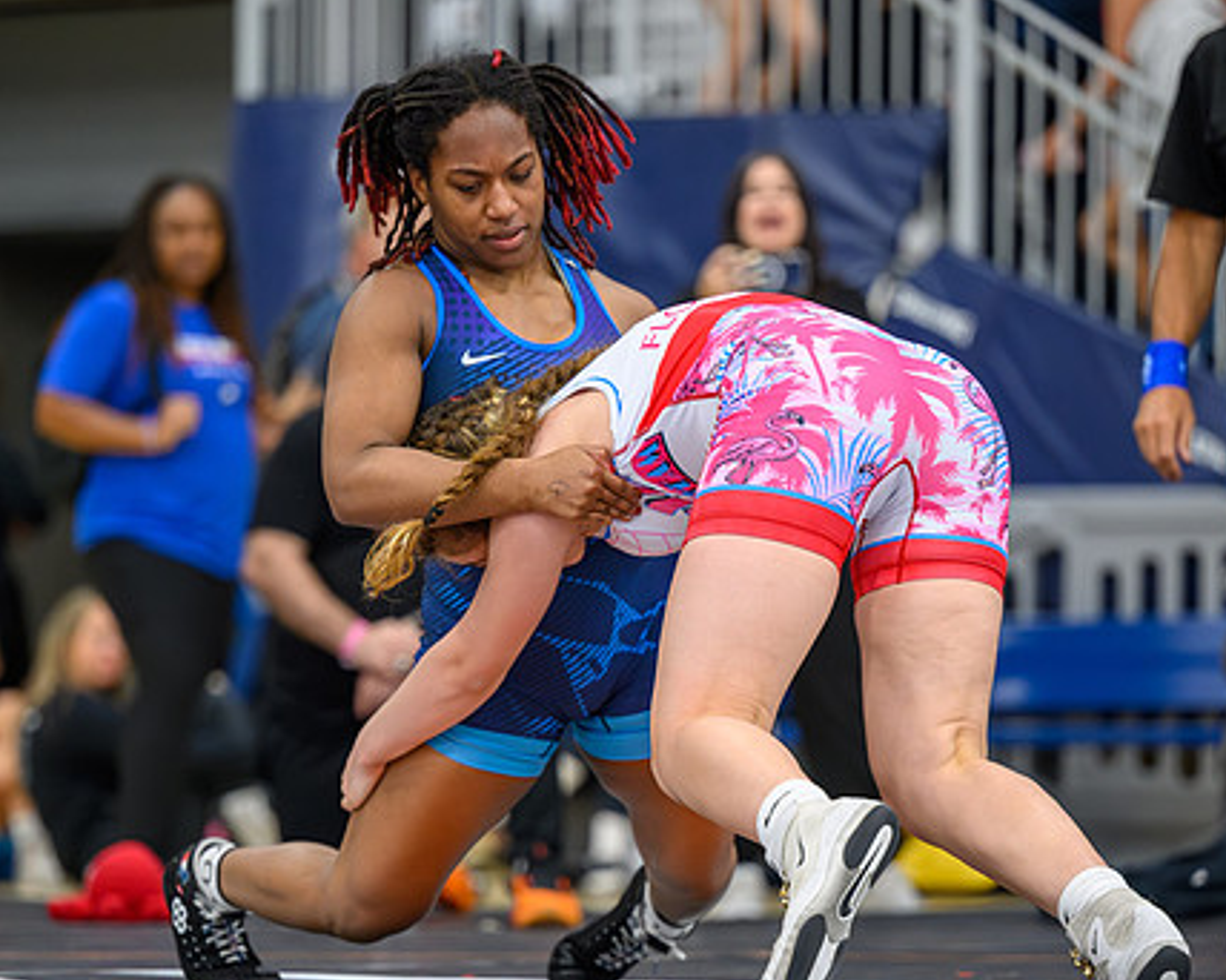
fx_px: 7725
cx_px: 634
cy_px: 588
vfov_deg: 7.3
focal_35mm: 213
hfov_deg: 9.1
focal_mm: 155
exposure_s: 1/800
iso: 3200
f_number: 2.8
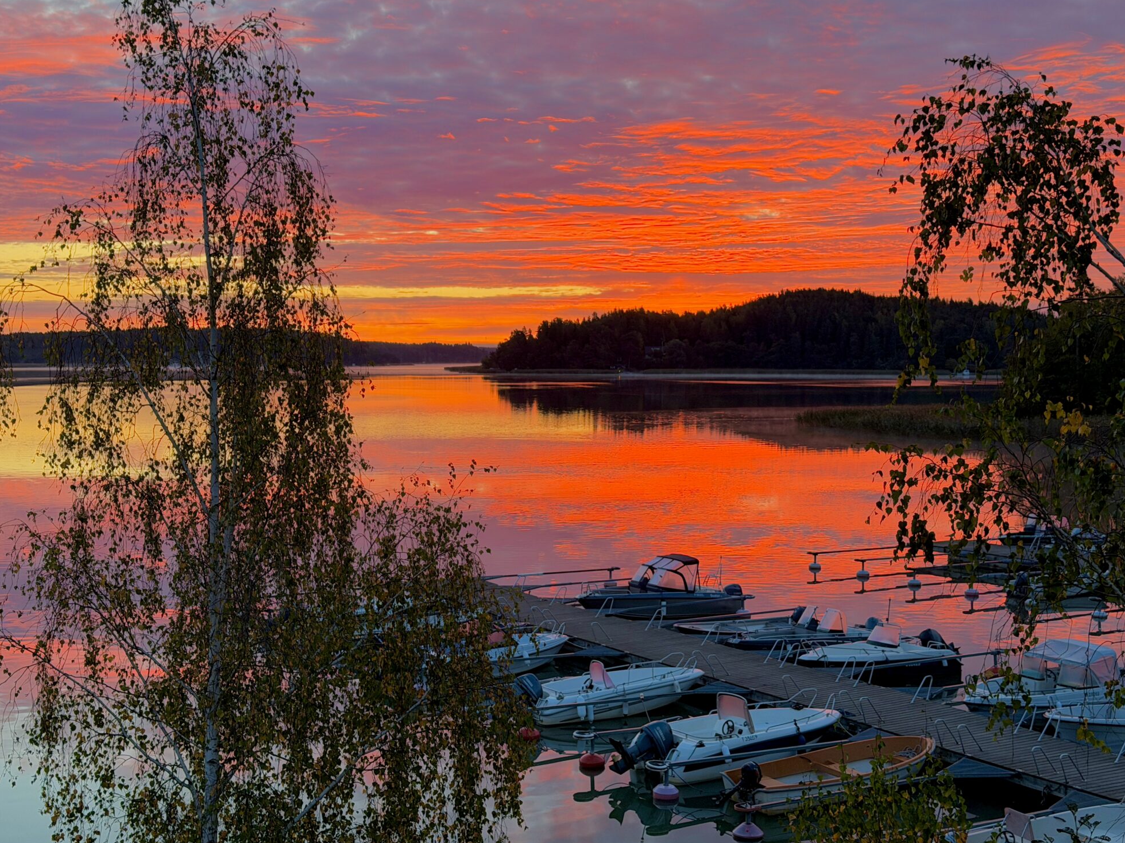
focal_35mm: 49
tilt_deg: -3.7
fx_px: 1592
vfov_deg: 29.7
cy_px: 418
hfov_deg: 38.9
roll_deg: +1.2
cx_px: 573
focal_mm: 6.76
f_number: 1.78
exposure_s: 1/121
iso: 80
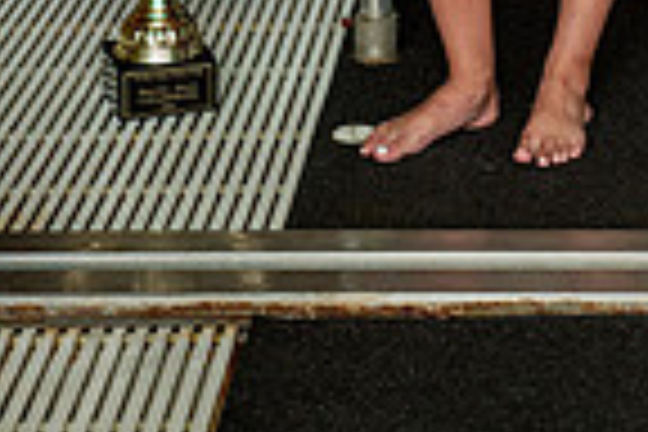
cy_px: -522
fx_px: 2592
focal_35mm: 144
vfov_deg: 8.8
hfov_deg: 14.1
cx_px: 572
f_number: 7.1
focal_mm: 46
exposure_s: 1/200
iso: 800
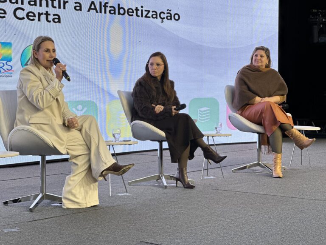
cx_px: 163
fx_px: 725
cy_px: 122
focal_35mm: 77
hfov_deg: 25.3
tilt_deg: -1.7
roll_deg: +0.7
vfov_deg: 19.1
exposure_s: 1/120
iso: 160
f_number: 2.8
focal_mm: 9
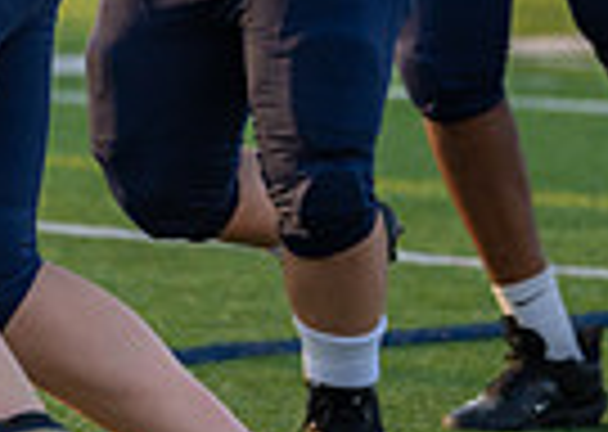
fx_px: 10724
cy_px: -311
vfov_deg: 2.3
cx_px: -440
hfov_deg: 3.2
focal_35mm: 622
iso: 320
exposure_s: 1/800
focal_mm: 125
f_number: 2.8
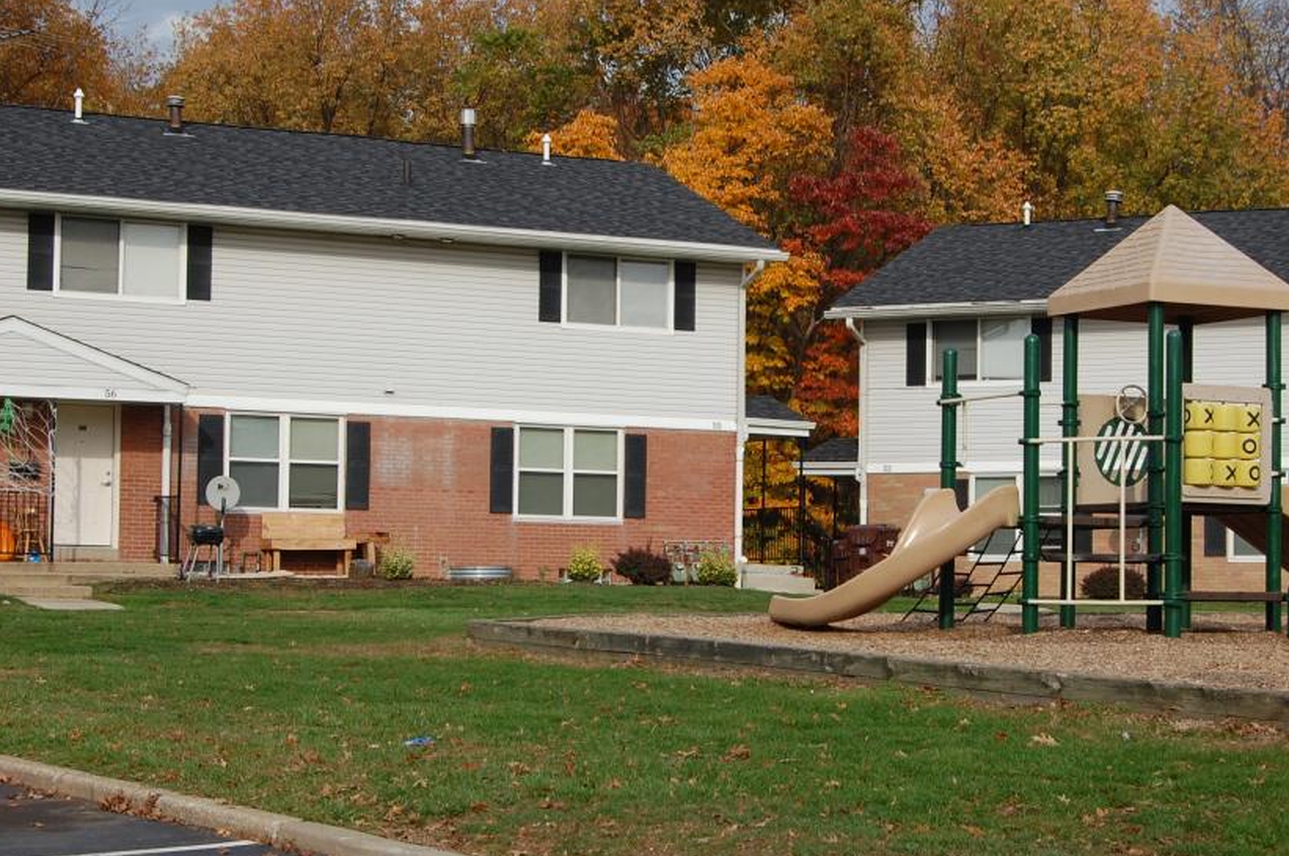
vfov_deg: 17.7
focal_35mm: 77
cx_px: 700
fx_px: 2744
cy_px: 485
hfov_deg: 26.4
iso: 200
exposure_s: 1/320
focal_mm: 35
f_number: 10
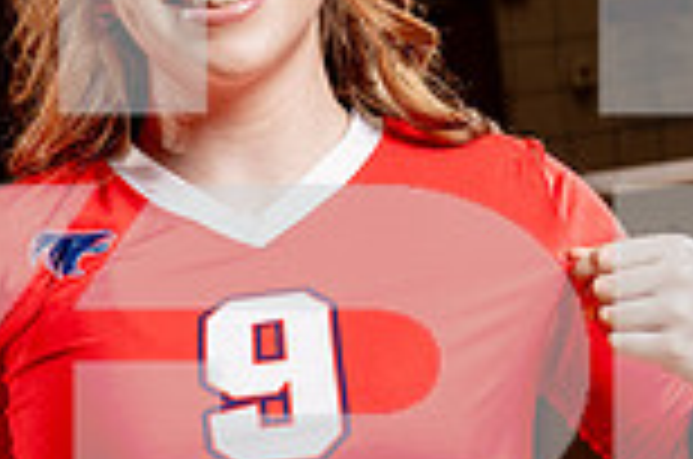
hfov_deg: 9.9
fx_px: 3957
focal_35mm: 206
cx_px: -47
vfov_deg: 6.6
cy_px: 408
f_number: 5.6
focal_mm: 50
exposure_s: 1/250
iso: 125
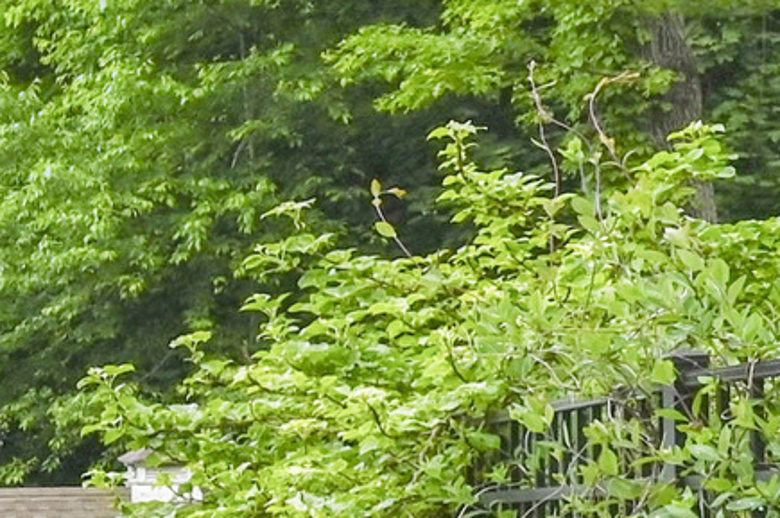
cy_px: 617
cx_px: -1365
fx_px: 2446
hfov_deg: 12.1
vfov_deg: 11.8
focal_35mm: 113
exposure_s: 1/500
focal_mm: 16
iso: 800
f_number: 8
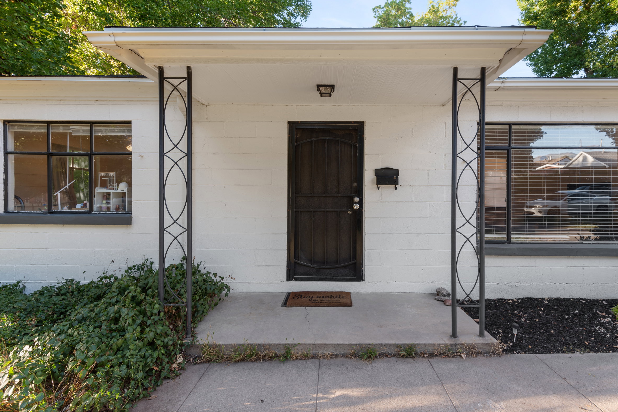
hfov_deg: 93.2
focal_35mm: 17
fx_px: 292
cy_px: 203
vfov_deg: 70.4
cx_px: 323
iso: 100
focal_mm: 16
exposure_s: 1/5
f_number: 9
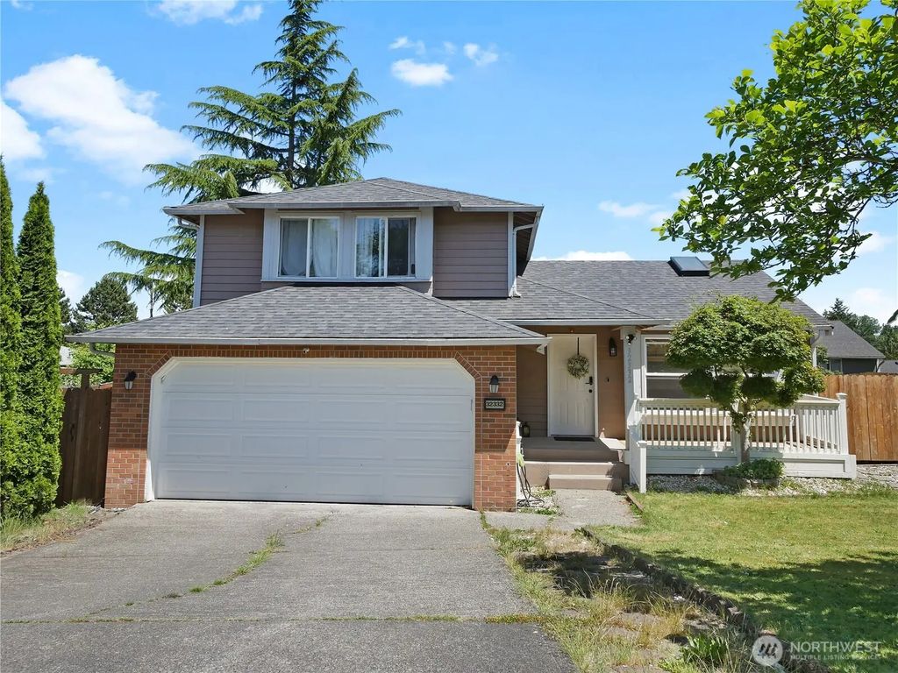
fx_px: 674
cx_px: 449
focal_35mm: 26
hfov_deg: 67.3
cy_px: 336
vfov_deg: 53.1
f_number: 8
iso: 200
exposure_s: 1/200
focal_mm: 13
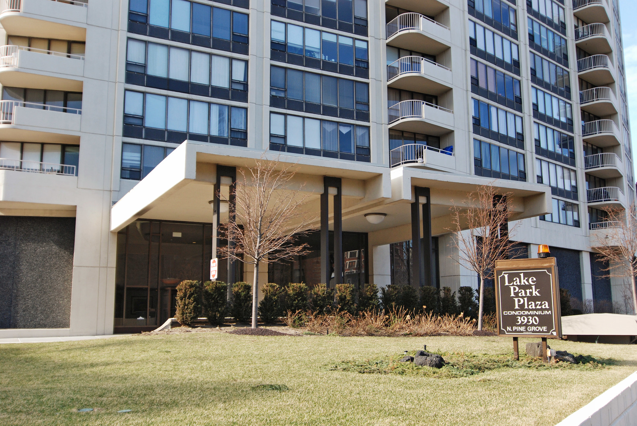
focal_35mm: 36
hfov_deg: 53.1
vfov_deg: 37.0
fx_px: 638
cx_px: 318
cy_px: 213
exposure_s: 1/320
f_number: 6.3
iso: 200
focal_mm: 24
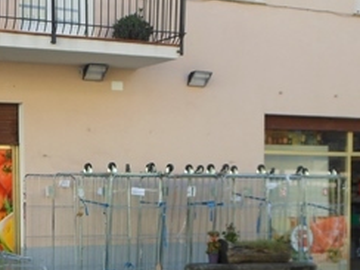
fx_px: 790
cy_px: 212
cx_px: 30
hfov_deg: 24.8
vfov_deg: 19.2
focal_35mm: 76
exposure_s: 1/160
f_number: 3.3
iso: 80
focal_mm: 5.2
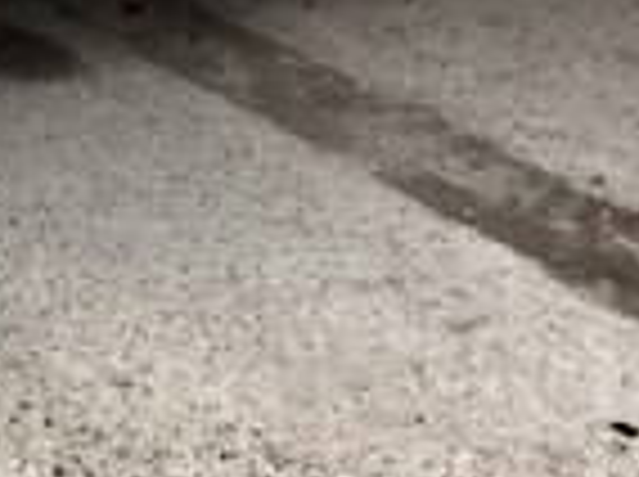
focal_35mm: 135
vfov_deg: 10.5
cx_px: -306
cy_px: -299
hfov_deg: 13.8
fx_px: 2488
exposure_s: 1/314
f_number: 2.2
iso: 32
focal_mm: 4.15
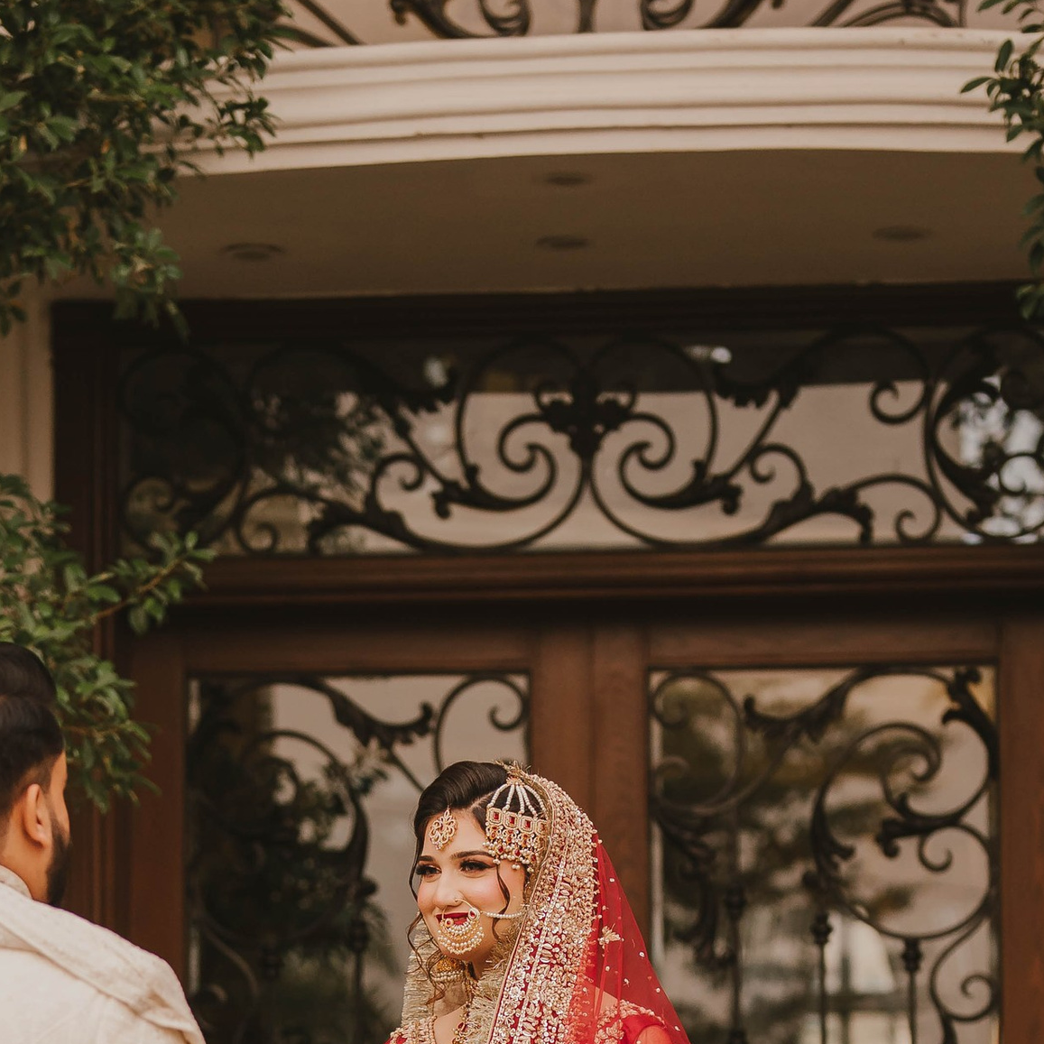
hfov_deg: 12.4
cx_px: 377
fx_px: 4811
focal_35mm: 141
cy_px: 1215
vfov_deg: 12.1
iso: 250
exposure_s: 1/200
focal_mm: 50
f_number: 1.8
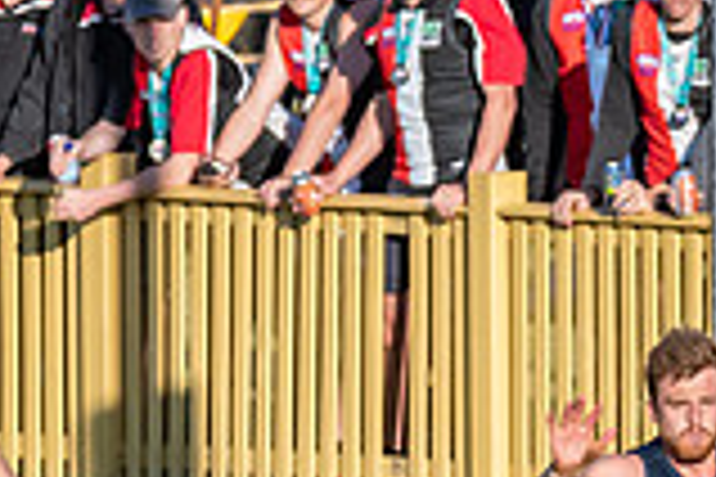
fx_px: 35837
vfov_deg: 0.8
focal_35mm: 1802
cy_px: 670
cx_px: 969
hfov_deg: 1.1
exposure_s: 1/2500
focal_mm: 320
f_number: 10
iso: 800
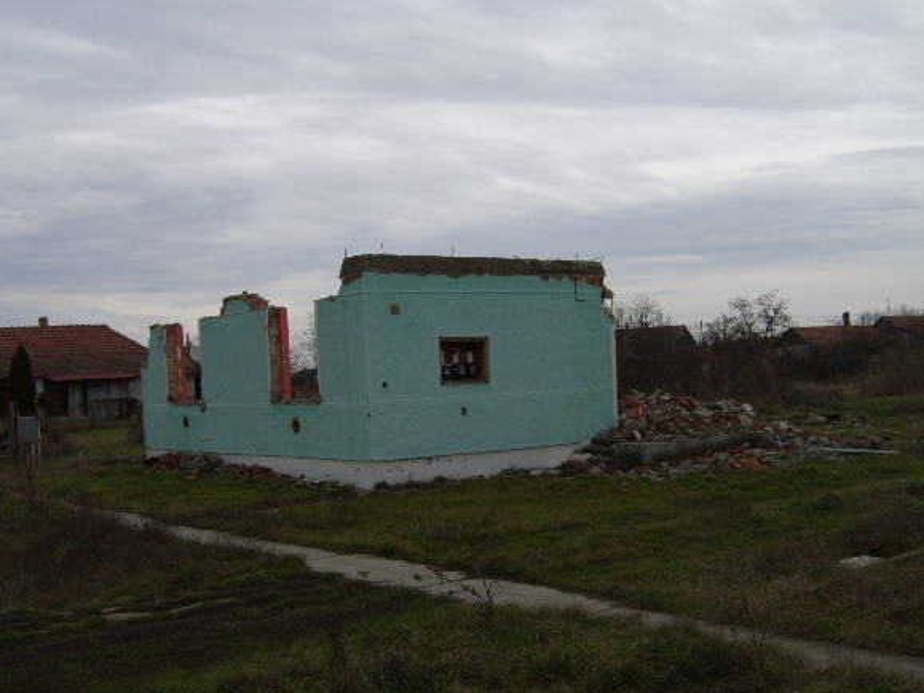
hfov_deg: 44.8
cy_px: 378
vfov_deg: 34.3
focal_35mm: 42
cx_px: 472
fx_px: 1121
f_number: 6.4
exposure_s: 1/400
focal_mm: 7.8
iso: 100
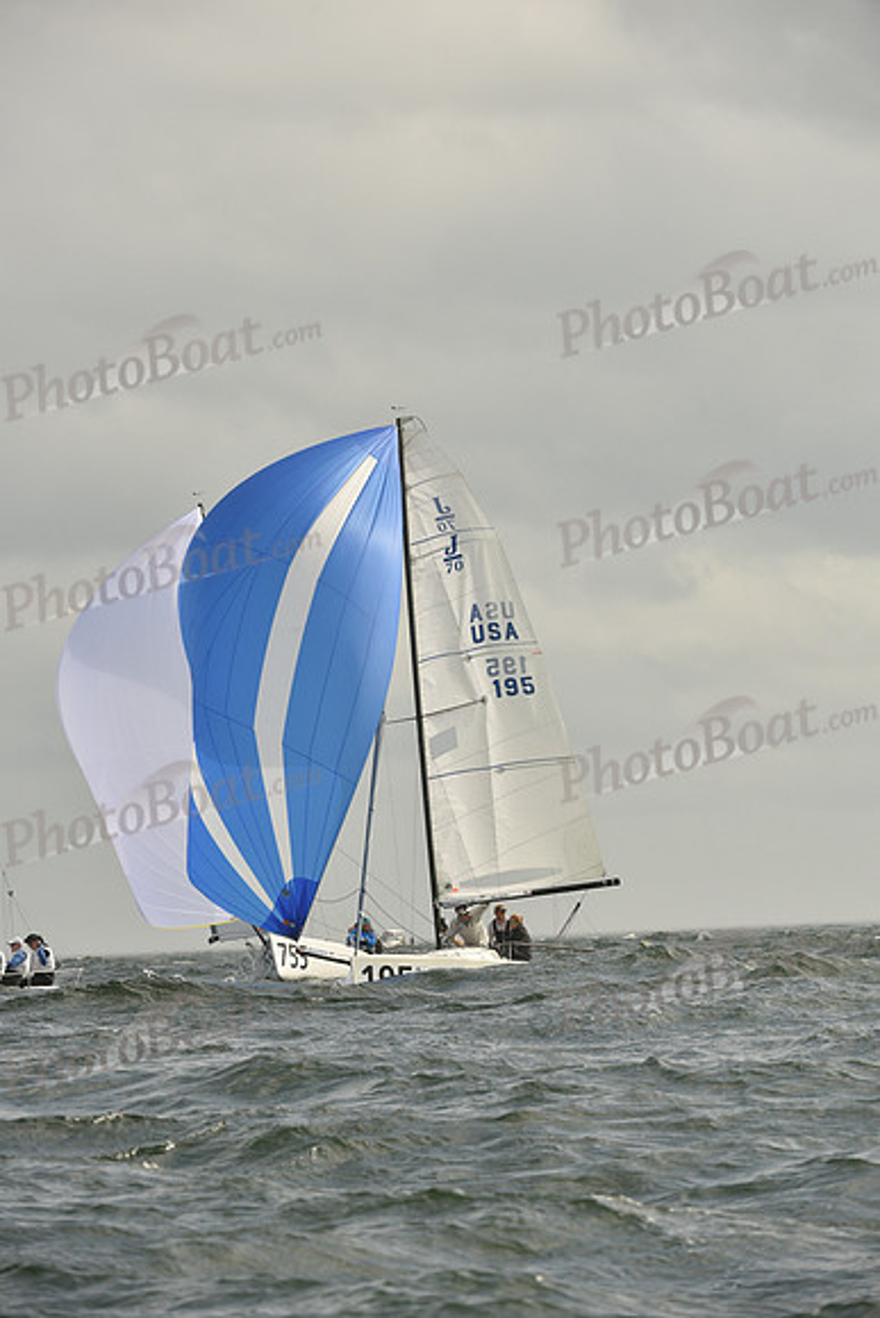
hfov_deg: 5.7
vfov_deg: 8.6
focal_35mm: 240
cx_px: 440
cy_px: 659
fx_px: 8794
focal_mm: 240
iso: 320
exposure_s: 1/1600
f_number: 7.1
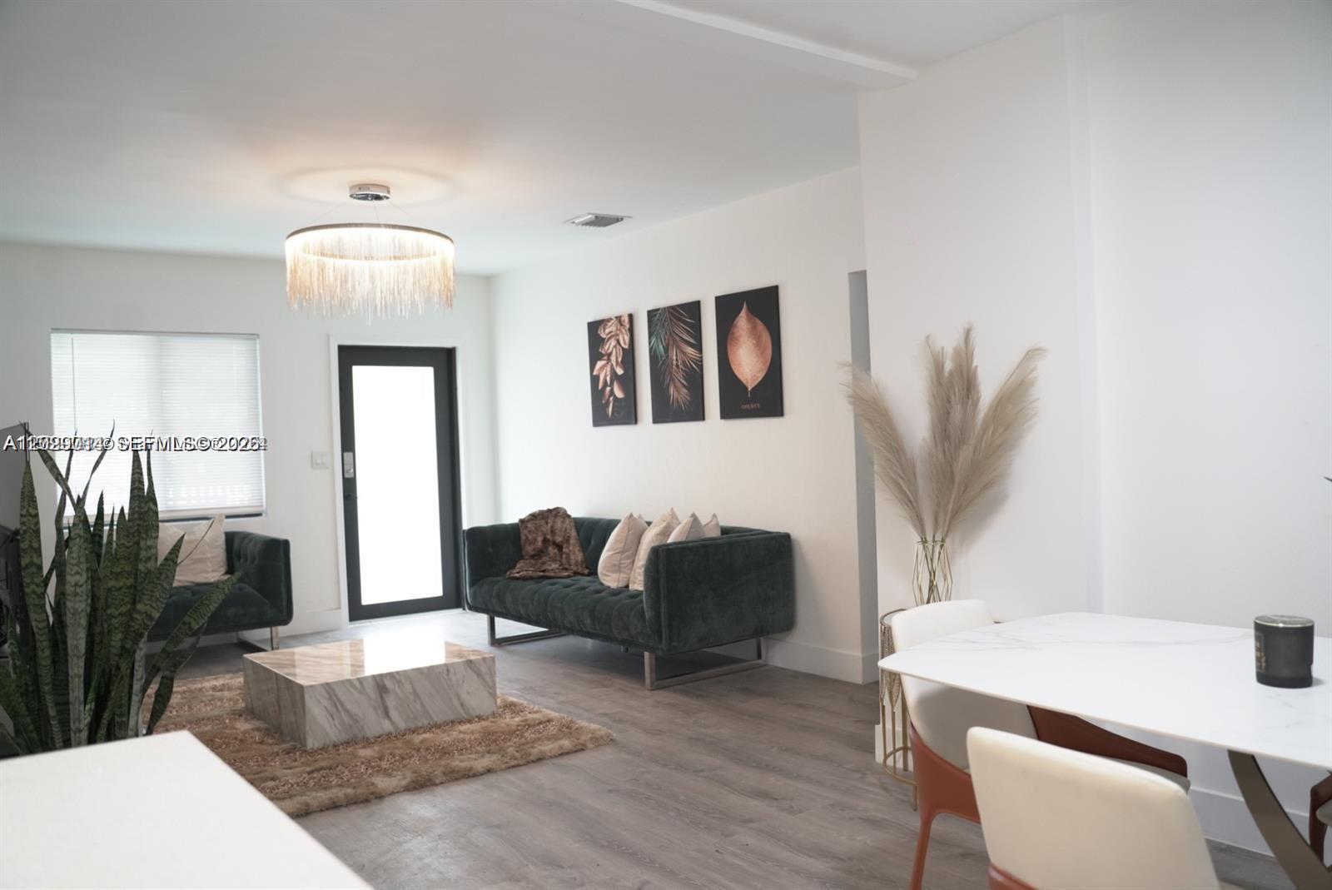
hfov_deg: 65.4
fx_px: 1037
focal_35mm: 28
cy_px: 445
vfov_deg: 46.5
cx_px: 666
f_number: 3.5
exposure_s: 1/60
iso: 1000
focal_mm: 28
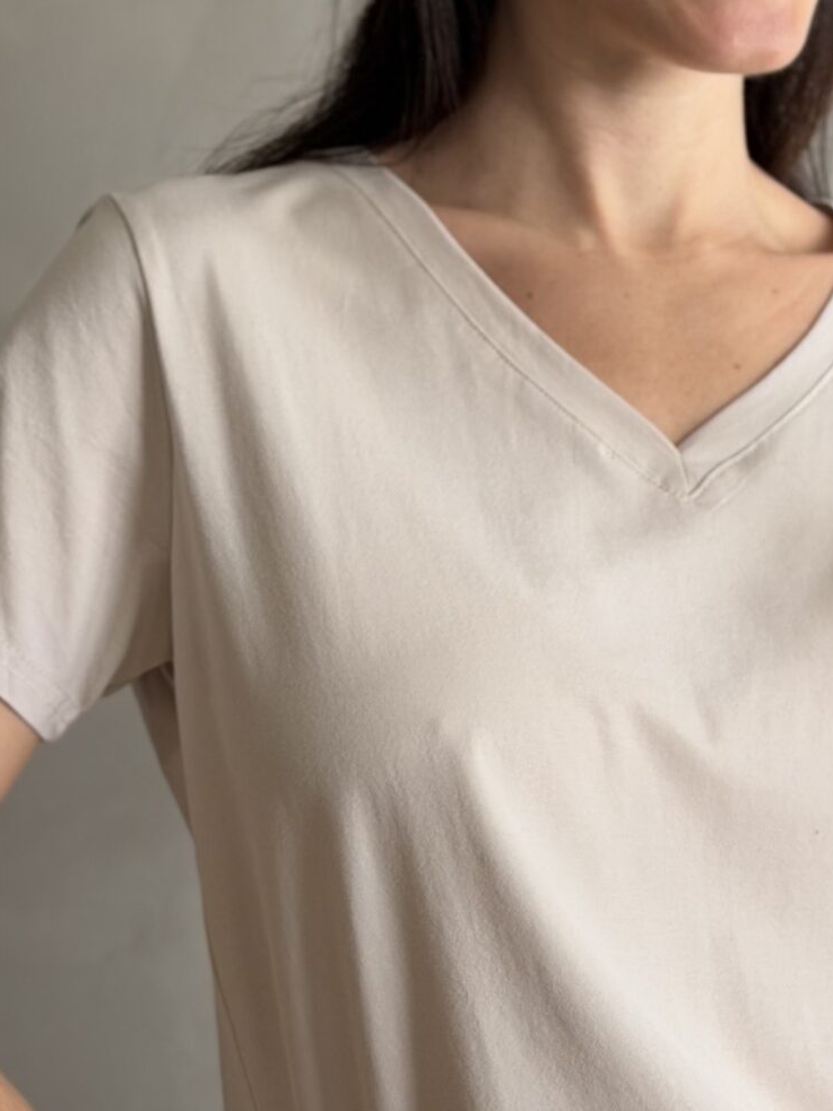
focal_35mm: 125
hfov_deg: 11.8
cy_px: 605
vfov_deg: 15.8
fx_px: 4012
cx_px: 648
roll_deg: -1.3
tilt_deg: -15.5
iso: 100
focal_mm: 6.76
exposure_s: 1/62
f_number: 1.78
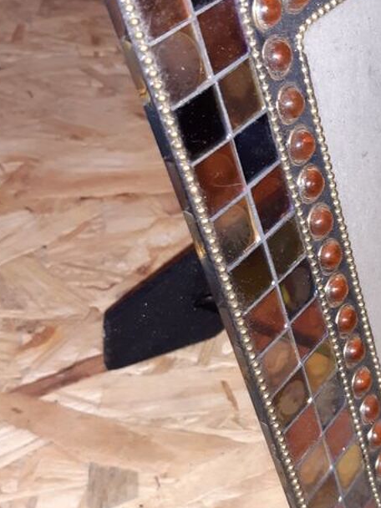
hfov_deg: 24.7
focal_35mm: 57
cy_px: 254
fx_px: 836
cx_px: 365
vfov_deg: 33.8
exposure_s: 1/50
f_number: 1.7
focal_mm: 3.92
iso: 80
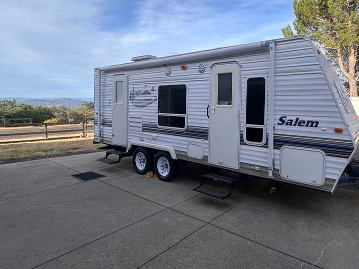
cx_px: 255
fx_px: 207
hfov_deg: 77.5
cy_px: 116
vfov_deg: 65.7
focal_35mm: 20
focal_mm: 2.22
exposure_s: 1/587
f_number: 2.2
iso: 40
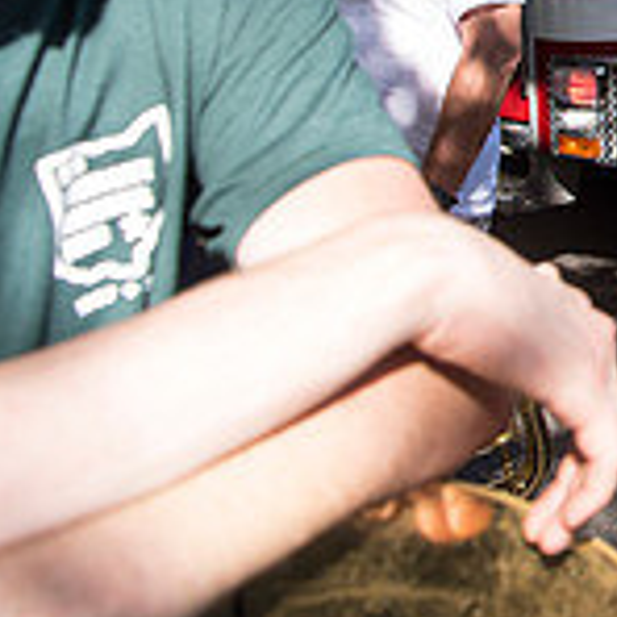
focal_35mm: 80
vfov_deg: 20.3
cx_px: 1130
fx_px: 1613
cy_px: -115
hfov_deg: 17.4
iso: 250
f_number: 4.5
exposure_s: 1/640
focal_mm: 24
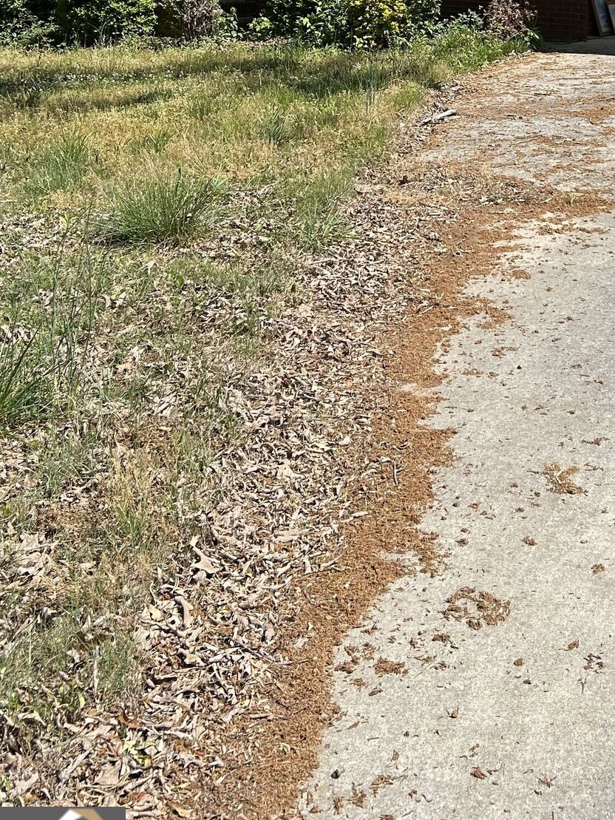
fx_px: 1279
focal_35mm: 54
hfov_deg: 26.4
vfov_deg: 33.2
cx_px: 509
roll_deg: -0.2
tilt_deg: -5.3
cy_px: 40
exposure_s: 1/3356
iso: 50
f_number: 1.5
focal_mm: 5.7
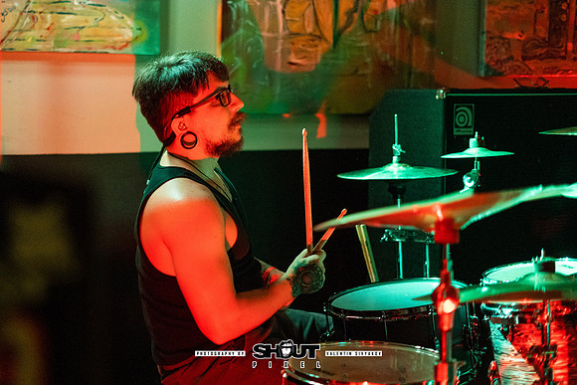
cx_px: 207
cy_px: 174
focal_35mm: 64
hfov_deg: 31.2
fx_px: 1029
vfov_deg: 21.2
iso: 4000
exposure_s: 1/200
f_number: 1.8
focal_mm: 50
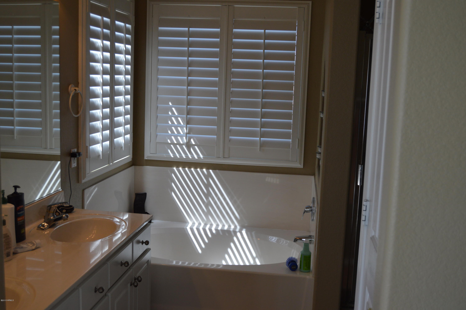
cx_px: 233
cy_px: 155
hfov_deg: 49.6
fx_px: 504
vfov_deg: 34.1
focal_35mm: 39
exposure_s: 1/125
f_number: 5.6
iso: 400
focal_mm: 26
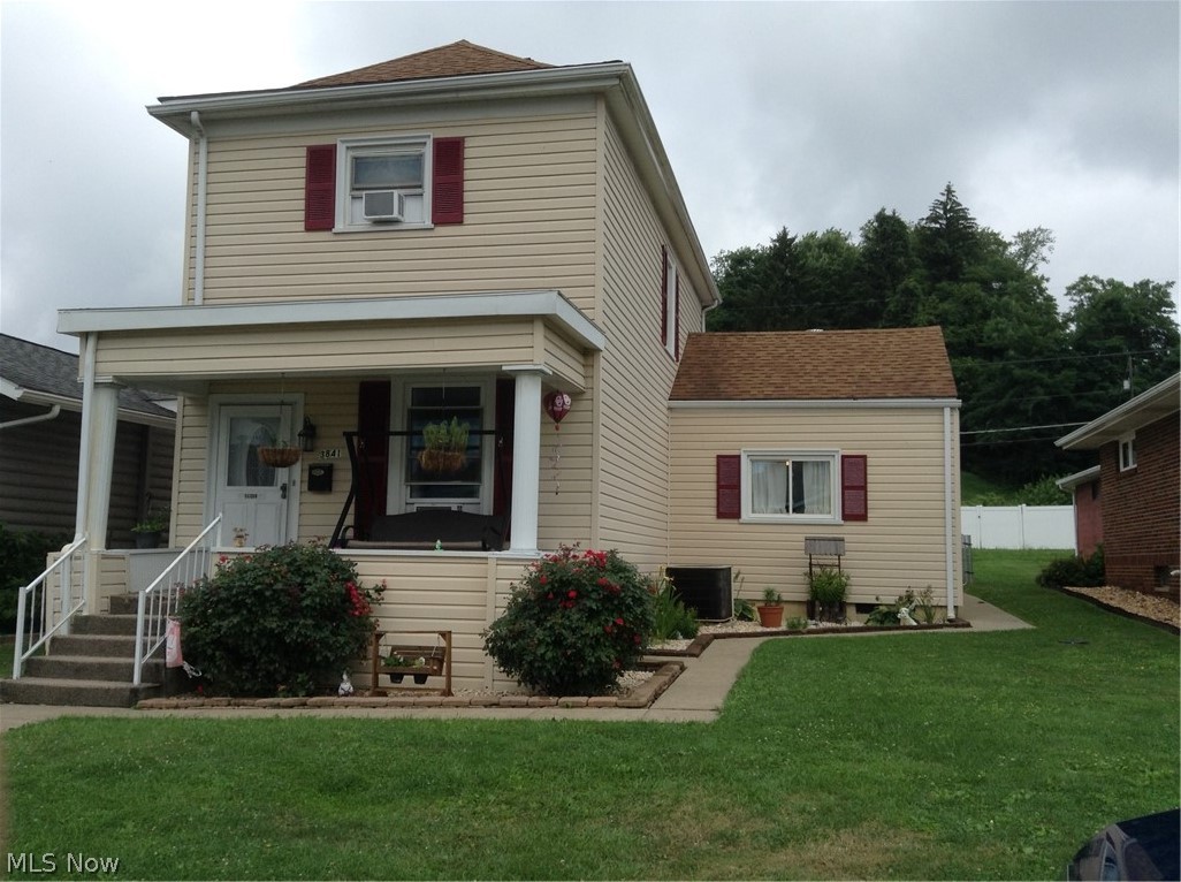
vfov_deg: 42.8
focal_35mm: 33
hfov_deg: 55.4
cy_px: 441
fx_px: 1124
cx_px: 590
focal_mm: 3.3
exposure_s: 1/733
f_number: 2.4
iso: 25
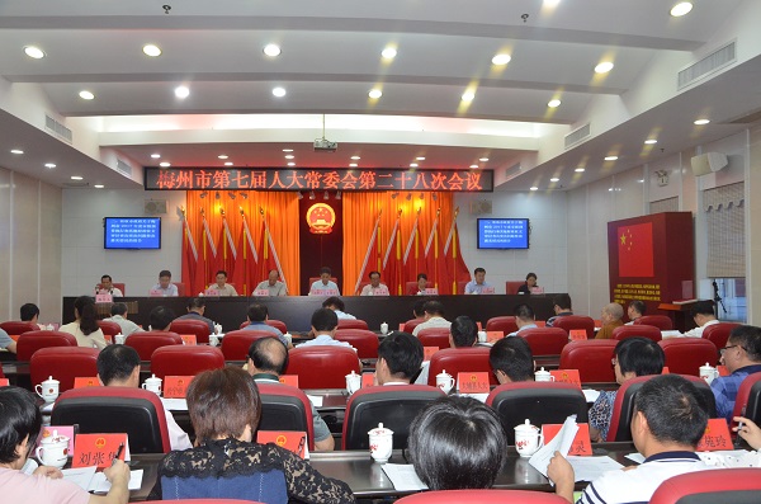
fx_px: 759
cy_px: 252
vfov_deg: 36.7
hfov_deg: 53.2
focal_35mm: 36
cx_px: 380
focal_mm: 24
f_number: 5.6
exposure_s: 1/100
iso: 1600
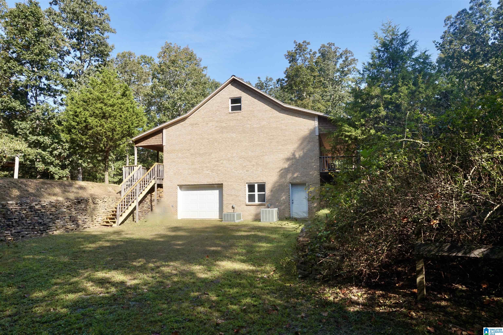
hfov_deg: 73.8
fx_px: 335
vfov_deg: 53.1
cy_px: 168
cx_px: 252
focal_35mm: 24
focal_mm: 16
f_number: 11
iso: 100
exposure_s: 1/80
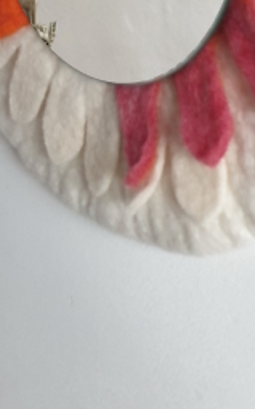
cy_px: -84
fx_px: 835
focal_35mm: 75
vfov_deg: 24.8
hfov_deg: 17.3
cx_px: 111
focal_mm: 4.3
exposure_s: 1/50
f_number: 2.4
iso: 320
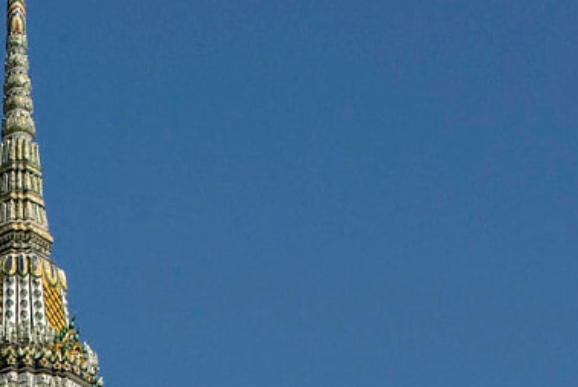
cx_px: -173
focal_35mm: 178
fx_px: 2861
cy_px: 590
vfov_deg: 7.6
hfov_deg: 11.2
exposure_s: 1/500
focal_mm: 28
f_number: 11
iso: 160
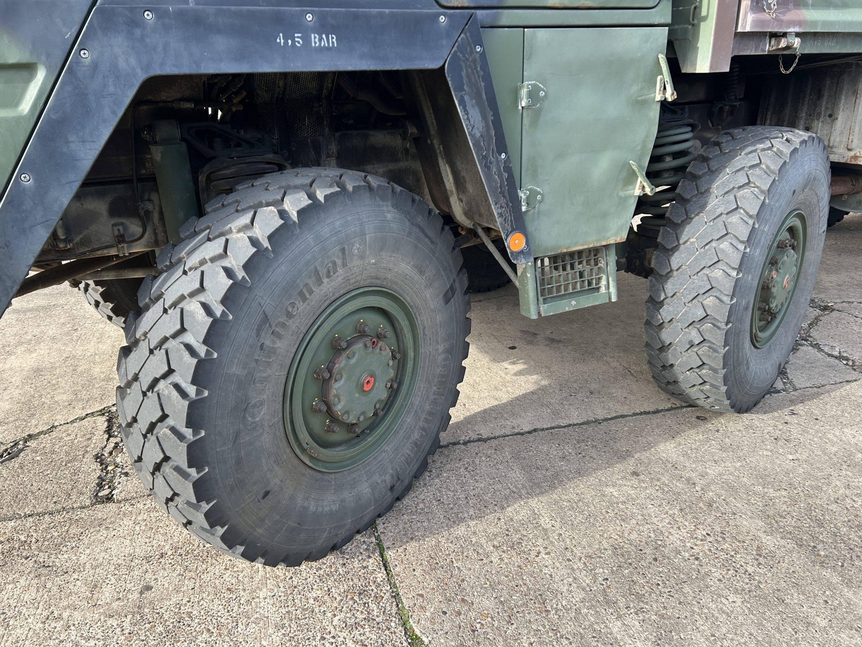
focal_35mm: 26
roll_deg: +0.8
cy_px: 324
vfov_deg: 53.1
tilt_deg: -19.8
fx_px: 647
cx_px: 431
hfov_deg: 67.3
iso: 50
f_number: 1.5
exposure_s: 1/497
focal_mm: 5.7
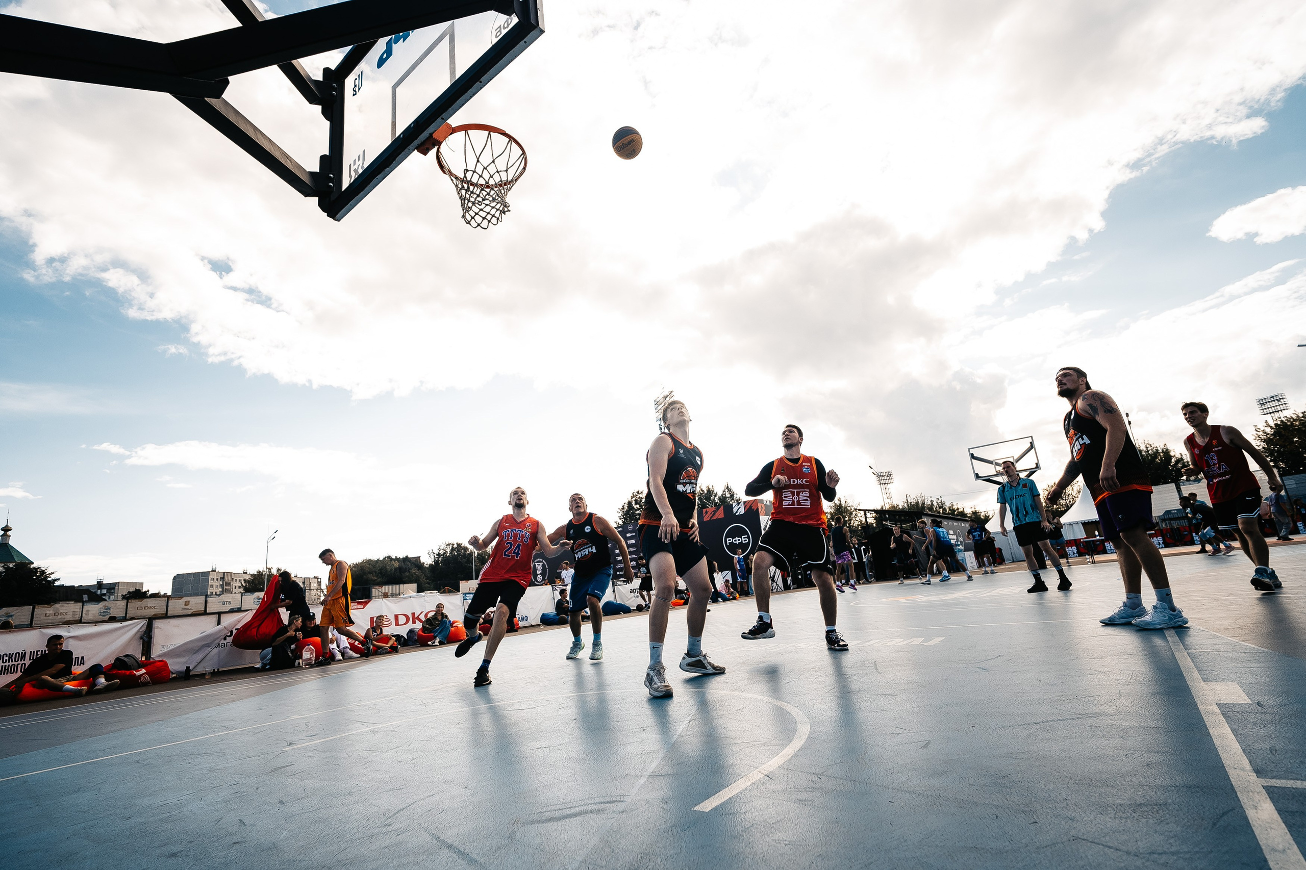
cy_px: 435
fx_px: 580
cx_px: 653
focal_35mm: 16
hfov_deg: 96.7
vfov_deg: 73.7
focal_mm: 16
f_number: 3.5
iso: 250
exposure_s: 1/1600
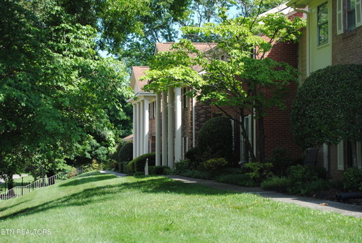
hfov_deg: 24.6
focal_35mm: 82
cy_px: 122
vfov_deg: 16.6
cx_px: 181
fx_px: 832
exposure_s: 1/160
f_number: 5.6
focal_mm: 55
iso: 100
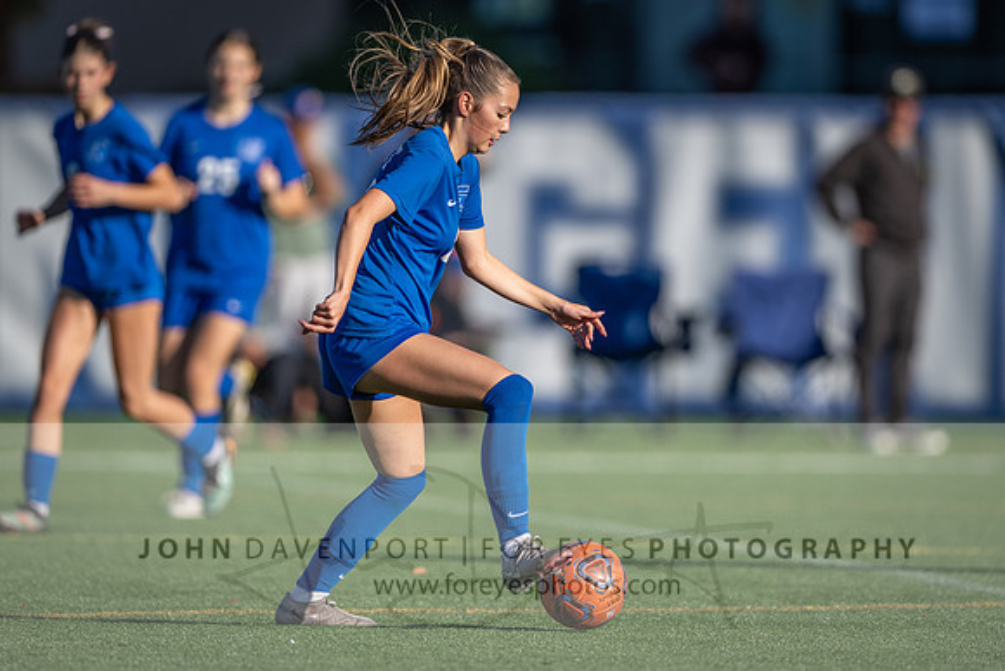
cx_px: 514
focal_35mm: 534
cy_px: 272
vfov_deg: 2.6
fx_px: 14908
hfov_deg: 3.9
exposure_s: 1/2000
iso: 140
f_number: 2.8
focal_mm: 400
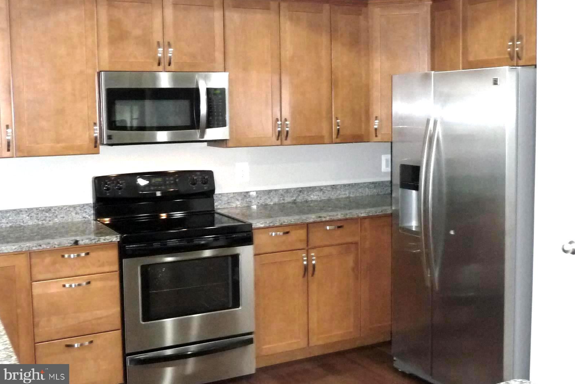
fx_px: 687
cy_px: 169
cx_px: 288
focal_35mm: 43
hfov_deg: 45.4
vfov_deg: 31.2
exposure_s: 1/30
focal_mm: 4.7
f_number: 3.3
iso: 400
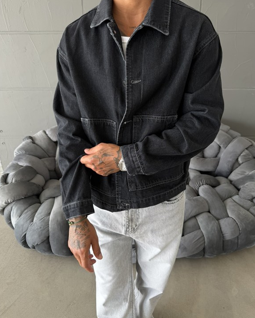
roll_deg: +0.5
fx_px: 245
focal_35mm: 26
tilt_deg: -24.7
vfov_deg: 65.9
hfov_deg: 54.9
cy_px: 147
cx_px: 131
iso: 64
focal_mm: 6.76
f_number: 1.78
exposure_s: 1/121
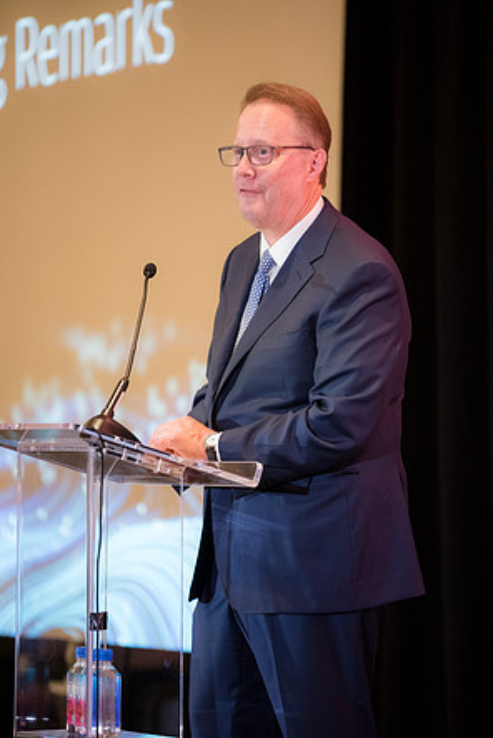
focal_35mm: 203
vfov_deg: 10.1
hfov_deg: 6.8
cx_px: 246
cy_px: 373
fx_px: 4163
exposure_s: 1/160
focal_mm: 200
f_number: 2.8
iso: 5600
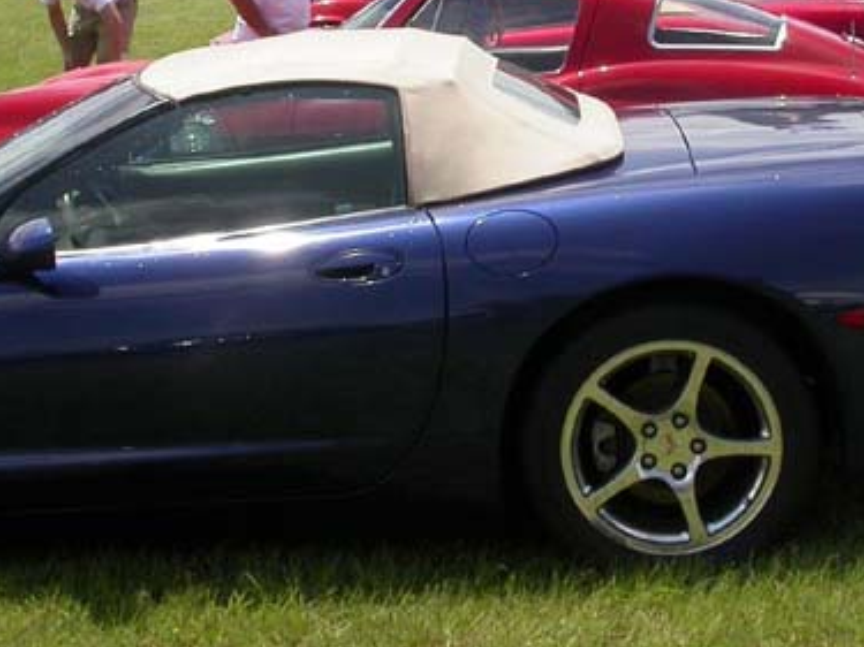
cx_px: 541
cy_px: 69
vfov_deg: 17.9
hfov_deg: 24.1
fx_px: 2021
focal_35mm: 81
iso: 100
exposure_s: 1/322
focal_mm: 7.85
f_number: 7.5
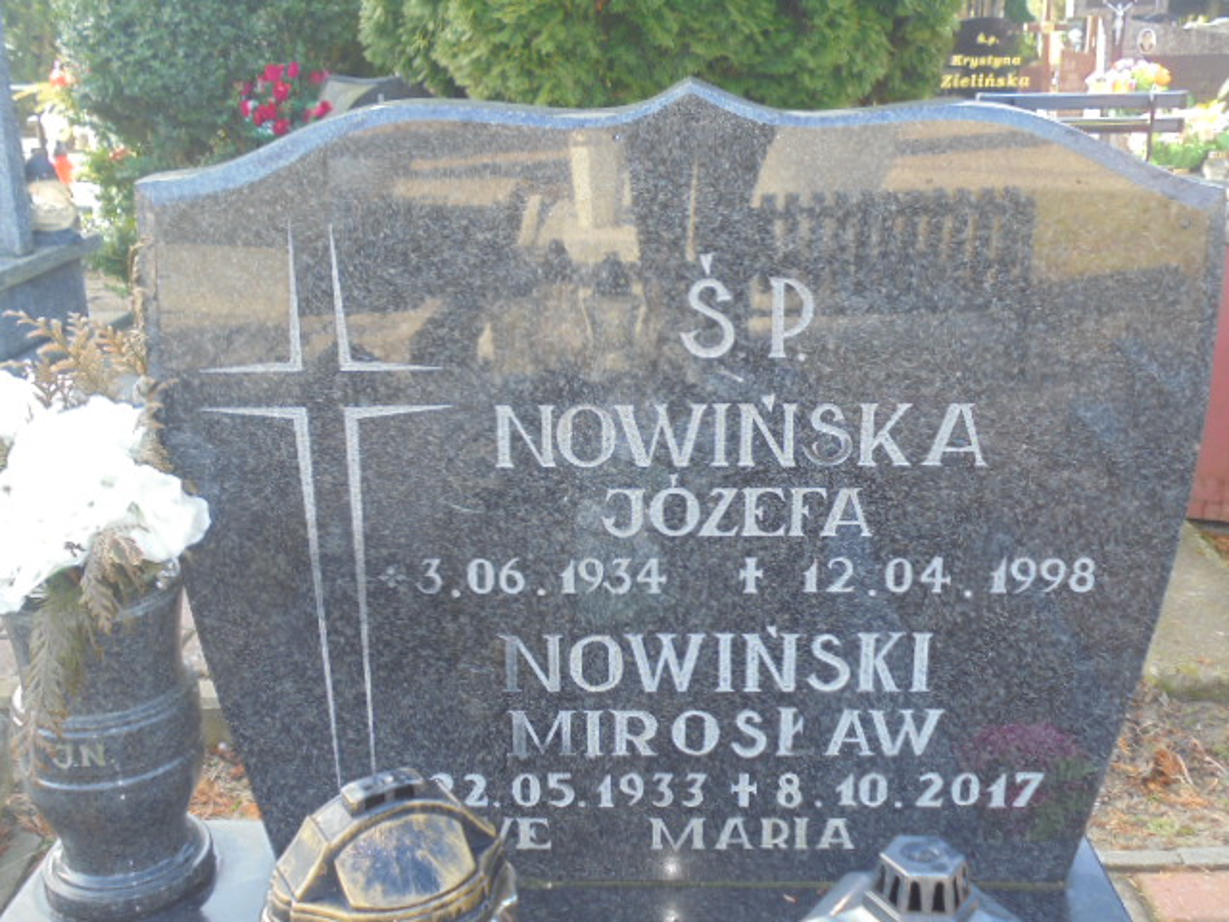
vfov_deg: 37.7
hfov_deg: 49.0
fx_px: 1349
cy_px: 461
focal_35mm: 38
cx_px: 614
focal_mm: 6.9
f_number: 4.2
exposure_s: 1/30
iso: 100
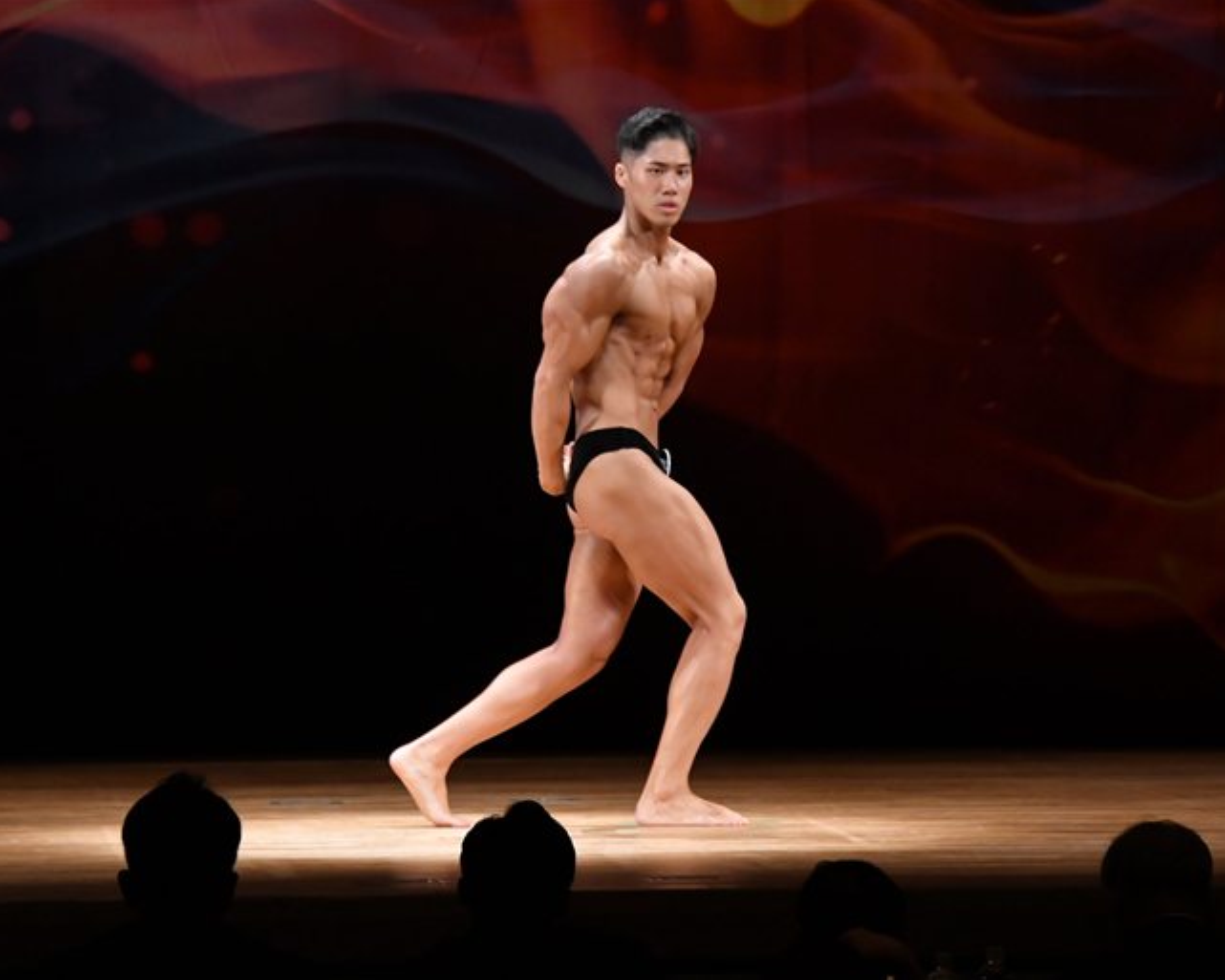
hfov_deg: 8.4
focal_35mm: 229
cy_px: 489
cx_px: 672
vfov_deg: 6.8
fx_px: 8304
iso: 3200
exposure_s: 1/400
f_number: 5.6
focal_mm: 135
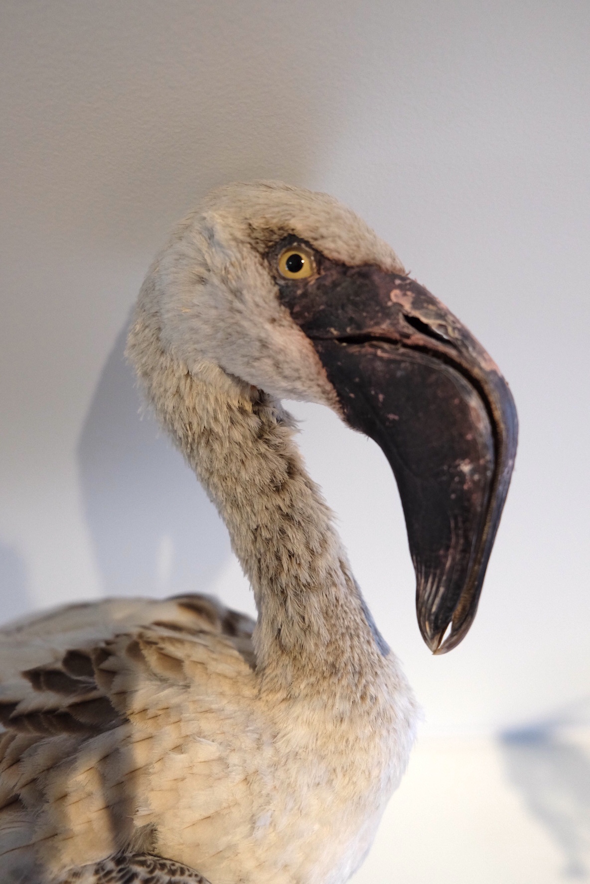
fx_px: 762
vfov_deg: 60.3
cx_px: 295
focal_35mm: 31
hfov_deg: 42.3
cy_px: 442
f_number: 3.6
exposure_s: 1/125
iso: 1600
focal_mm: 20.5
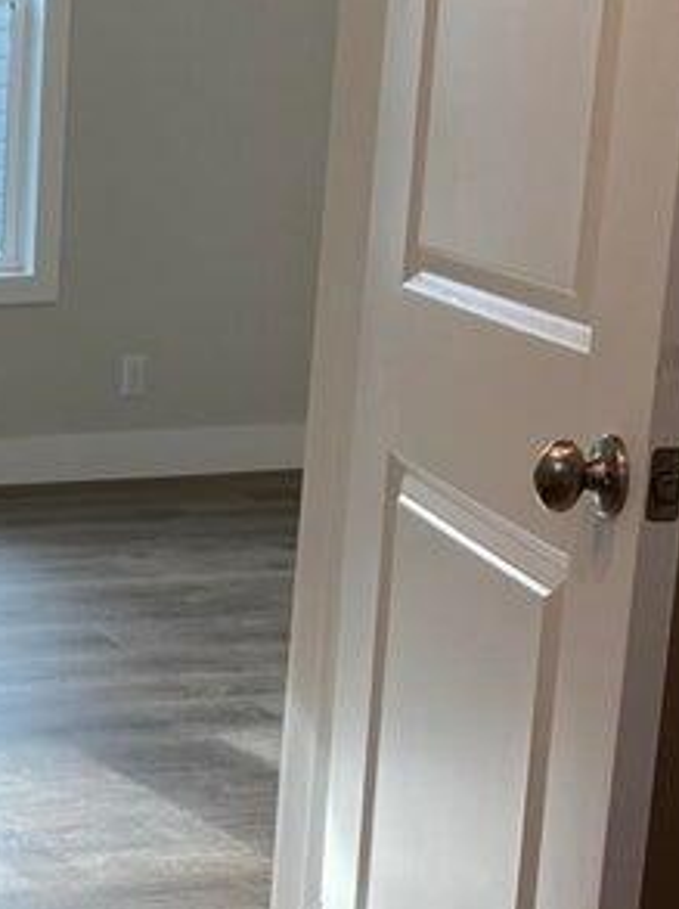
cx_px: -465
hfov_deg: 14.6
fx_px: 2385
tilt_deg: -15.0
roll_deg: +0.2
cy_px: 683
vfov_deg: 21.4
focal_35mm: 91
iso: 40
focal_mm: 4.25
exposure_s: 1/120
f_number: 1.8
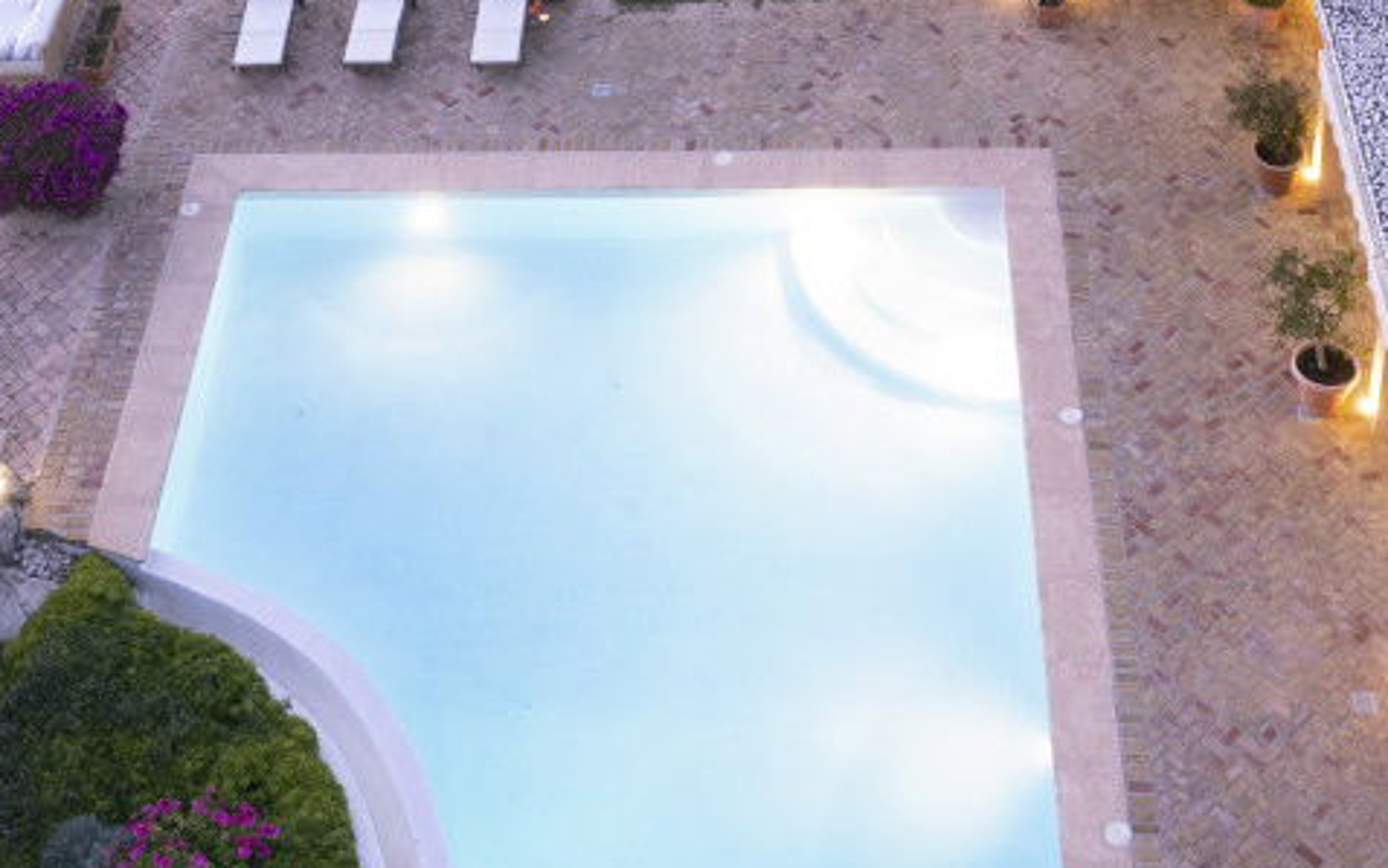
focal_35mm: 61
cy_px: -203
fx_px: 2308
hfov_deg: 33.2
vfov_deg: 19.9
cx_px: 932
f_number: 2.8
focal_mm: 8.38
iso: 100
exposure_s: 1/3
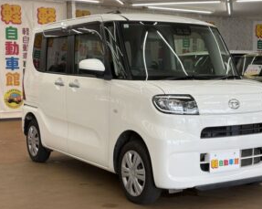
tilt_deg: -3.3
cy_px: 112
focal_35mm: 62
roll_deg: +0.3
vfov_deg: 24.6
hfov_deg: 30.5
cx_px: 154
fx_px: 480
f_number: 1.6
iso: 25
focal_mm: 5.96
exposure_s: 1/153
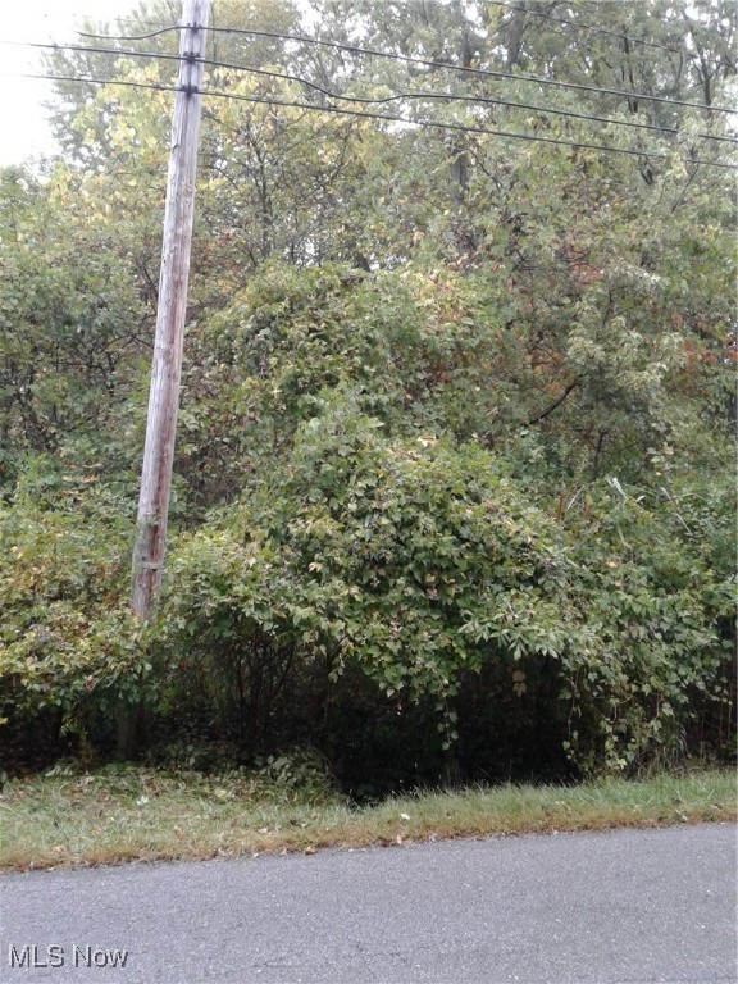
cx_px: 369
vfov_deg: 55.4
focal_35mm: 33
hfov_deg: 42.9
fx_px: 938
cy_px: 492
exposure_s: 1/50
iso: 50
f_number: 2.2
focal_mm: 3.3
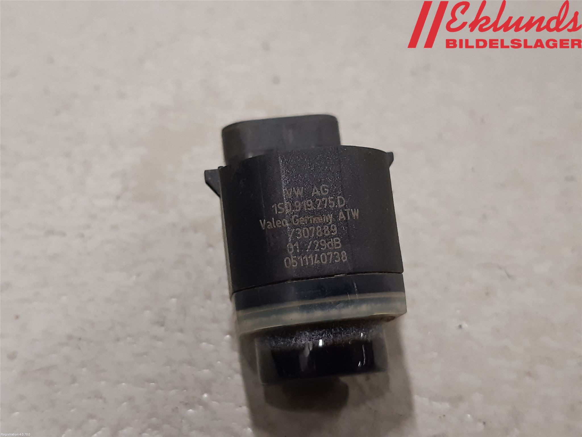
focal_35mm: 26
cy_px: 218
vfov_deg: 53.1
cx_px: 291
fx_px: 437
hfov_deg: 67.3
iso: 160
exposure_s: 1/50
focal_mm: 3.93
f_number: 1.7
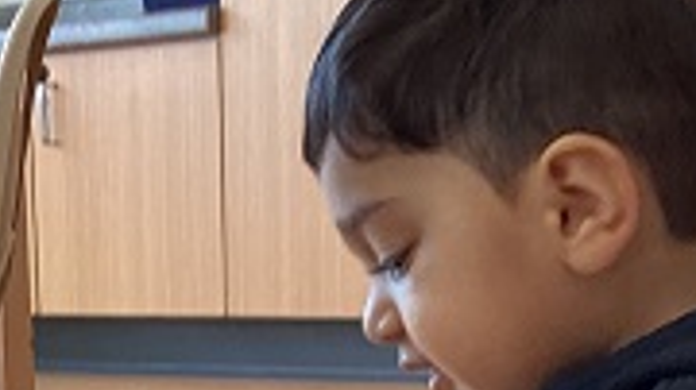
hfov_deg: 16.7
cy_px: 710
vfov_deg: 9.2
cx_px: -58
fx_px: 2306
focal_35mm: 125
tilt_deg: -13.8
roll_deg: +1.5
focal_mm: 3.3
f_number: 2.4
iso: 80
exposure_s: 1/60
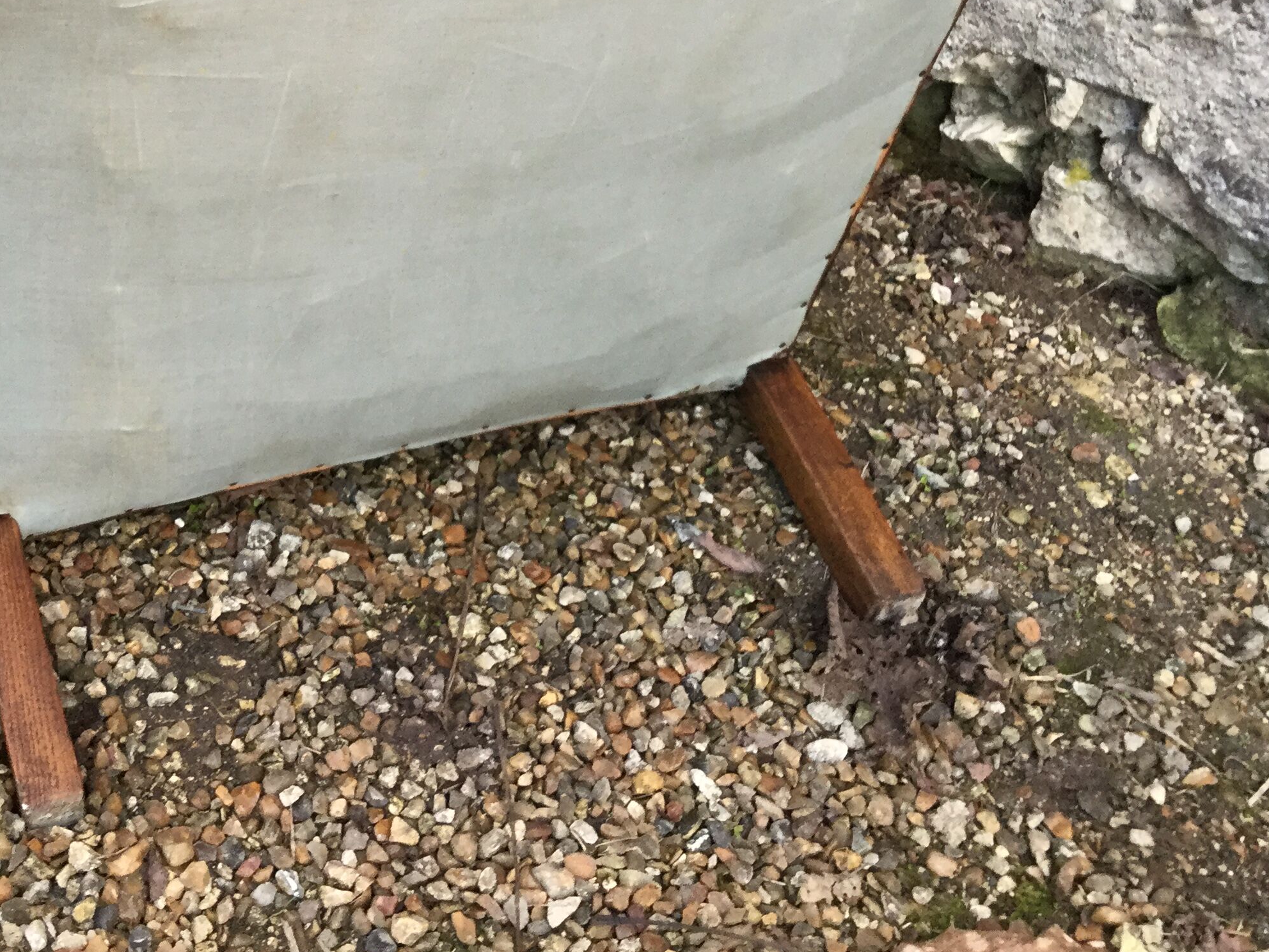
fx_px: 1870
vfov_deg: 27.9
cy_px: 182
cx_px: 439
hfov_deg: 37.2
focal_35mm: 51
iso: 40
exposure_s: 1/33
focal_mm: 3.3
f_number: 2.4
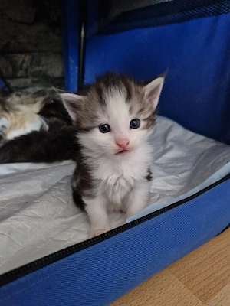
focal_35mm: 23
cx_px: 115
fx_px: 204
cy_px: 153
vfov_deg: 73.9
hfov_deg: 58.9
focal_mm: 5.4
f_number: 1.8
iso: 1000
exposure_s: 1/25
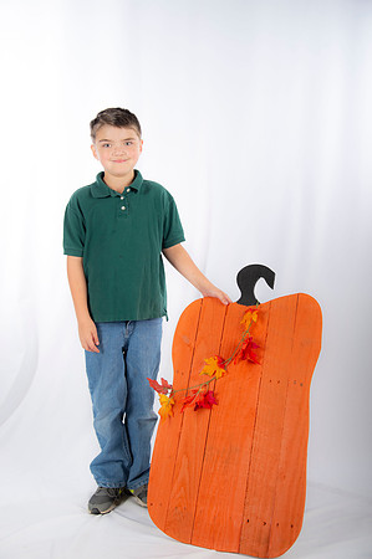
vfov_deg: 42.8
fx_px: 715
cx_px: 186
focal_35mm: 46
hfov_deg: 29.2
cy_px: 280
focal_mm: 46
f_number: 5.6
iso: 100
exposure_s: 1/200
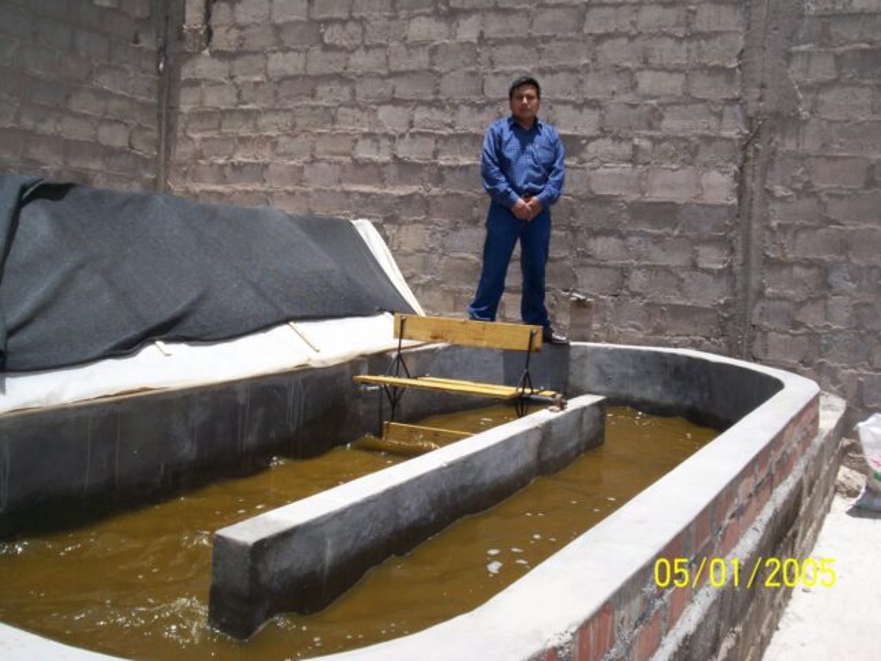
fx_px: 916
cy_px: 330
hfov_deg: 51.4
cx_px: 440
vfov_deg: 39.7
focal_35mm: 36
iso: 100
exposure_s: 1/639
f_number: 4.5
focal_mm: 5.9
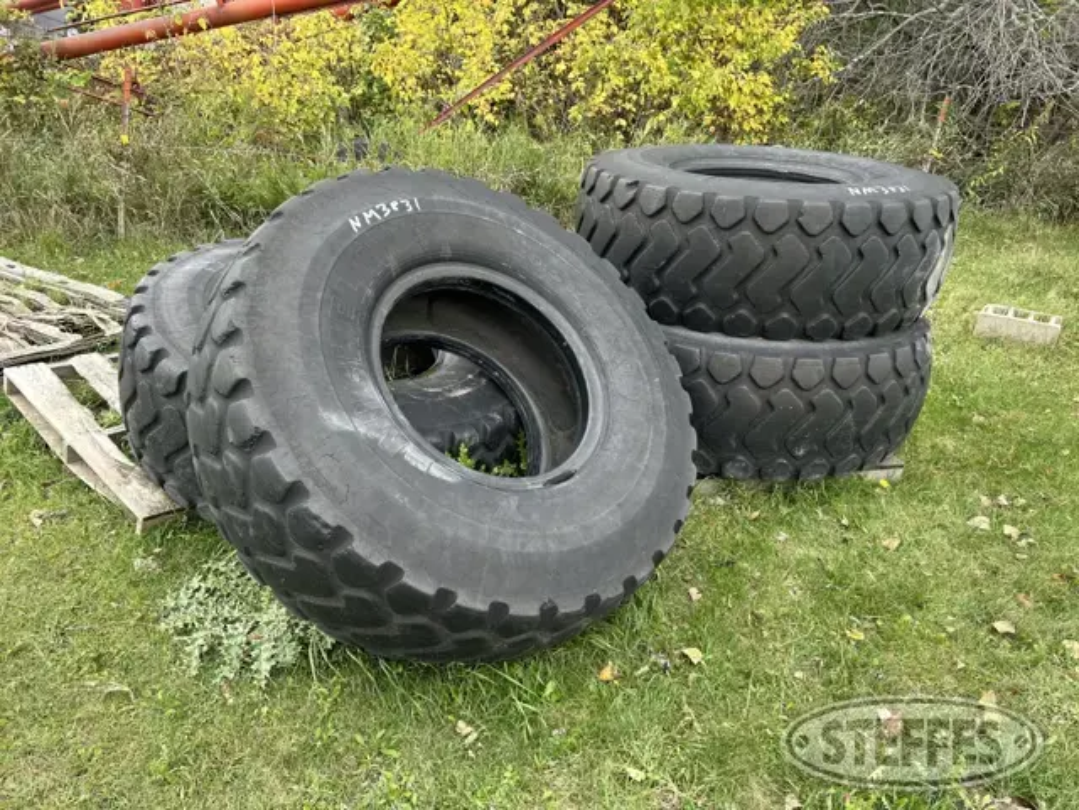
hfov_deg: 67.3
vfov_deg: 53.1
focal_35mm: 26
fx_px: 810
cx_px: 540
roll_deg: +0.0
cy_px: 405
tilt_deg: -23.4
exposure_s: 1/422
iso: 50
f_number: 1.5
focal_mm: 5.7
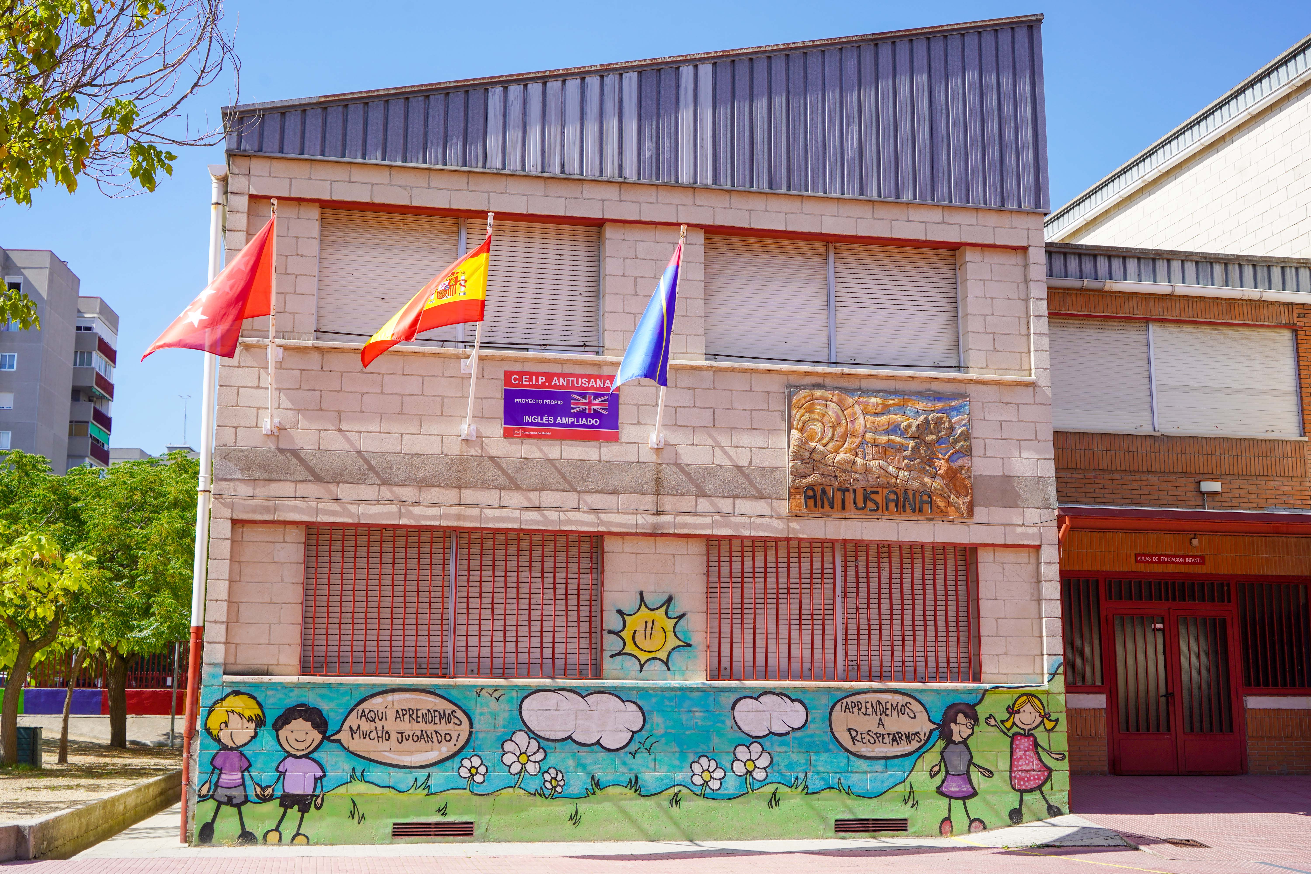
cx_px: 656
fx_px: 1493
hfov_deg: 47.4
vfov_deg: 32.6
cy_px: 437
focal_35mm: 41
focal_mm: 41
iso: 100
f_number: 9
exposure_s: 1/125
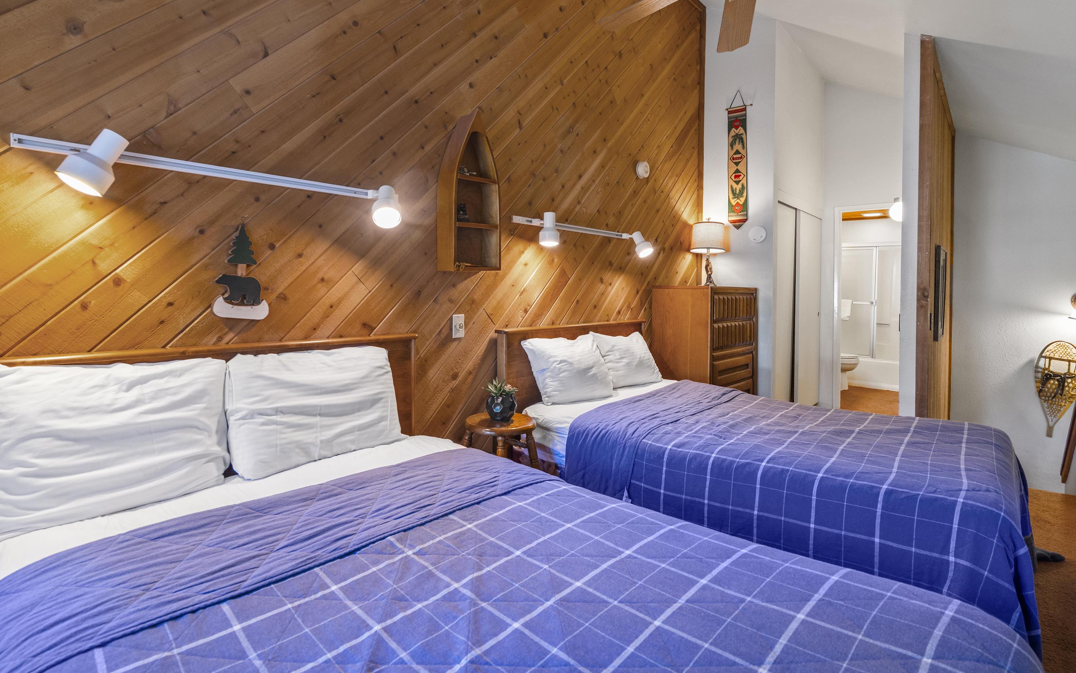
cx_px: 533
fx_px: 499
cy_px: 319
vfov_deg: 68.0
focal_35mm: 17
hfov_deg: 94.4
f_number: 7.1
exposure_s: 2
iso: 400
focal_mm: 16
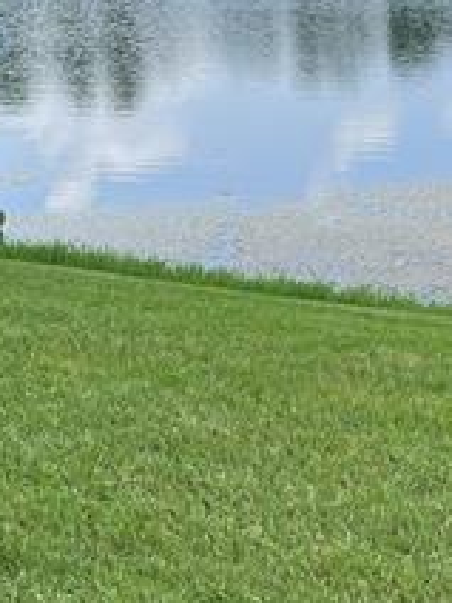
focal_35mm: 94
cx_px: 114
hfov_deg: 15.7
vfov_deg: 20.8
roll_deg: +2.2
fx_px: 1637
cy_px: 216
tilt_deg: -10.2
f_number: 1.6
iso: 32
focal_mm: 4.2
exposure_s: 1/1490
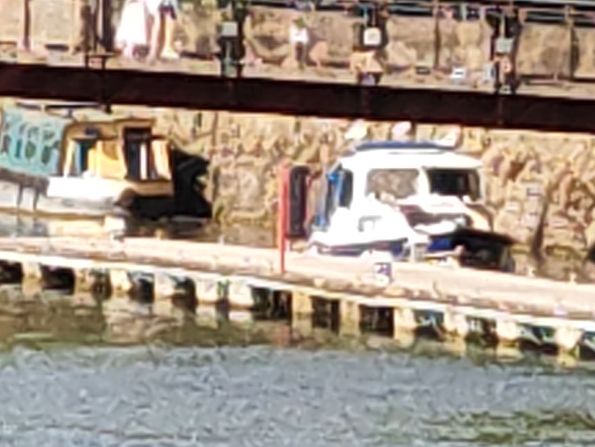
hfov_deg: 1.8
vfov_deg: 1.3
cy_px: 224
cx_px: 298
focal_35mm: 1112
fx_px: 19114
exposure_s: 1/400
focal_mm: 8.67
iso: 50
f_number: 2.4
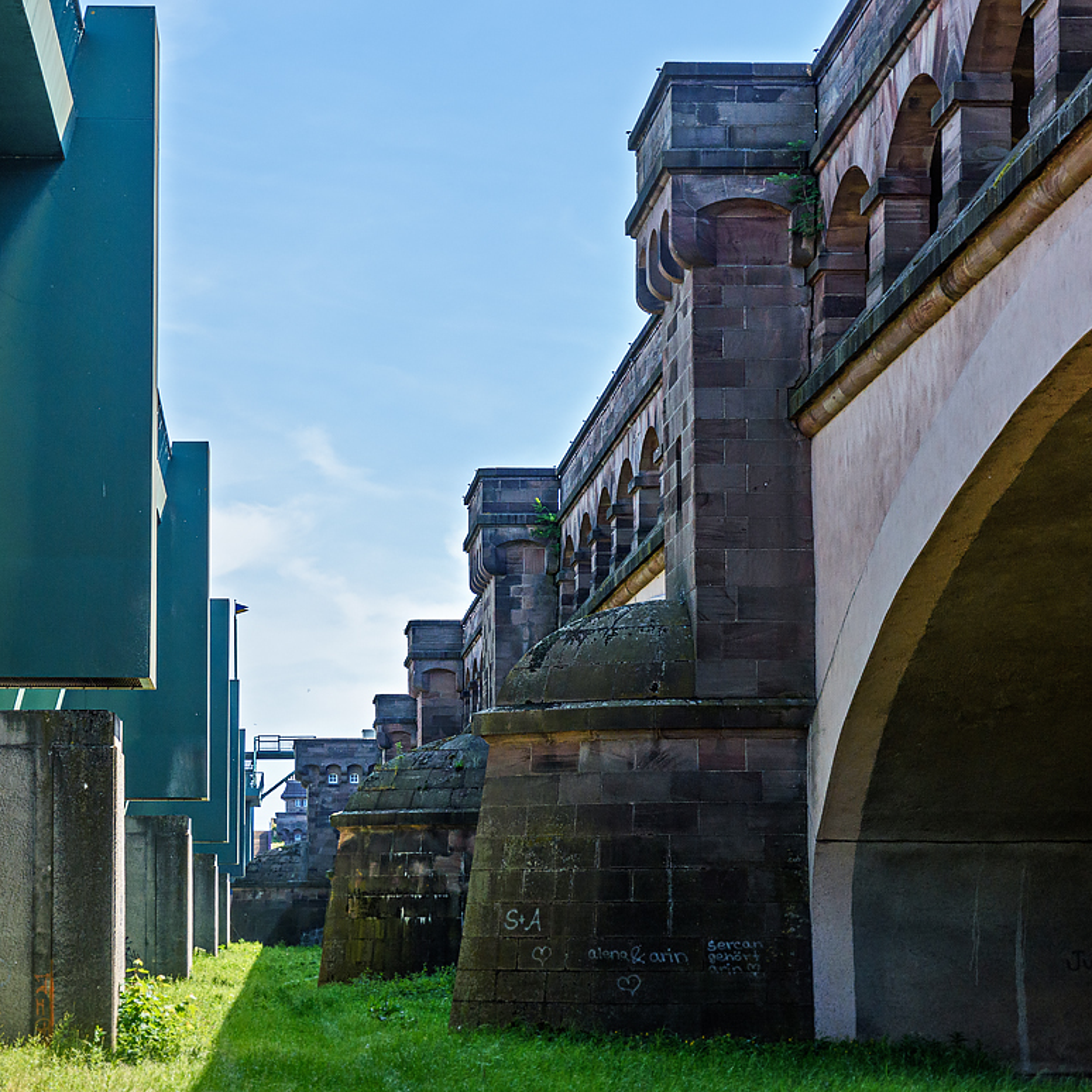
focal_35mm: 83
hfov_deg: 20.8
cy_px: 560
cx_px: 353
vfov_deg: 20.9
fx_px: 2962
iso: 200
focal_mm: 42
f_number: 8
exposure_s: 1/500
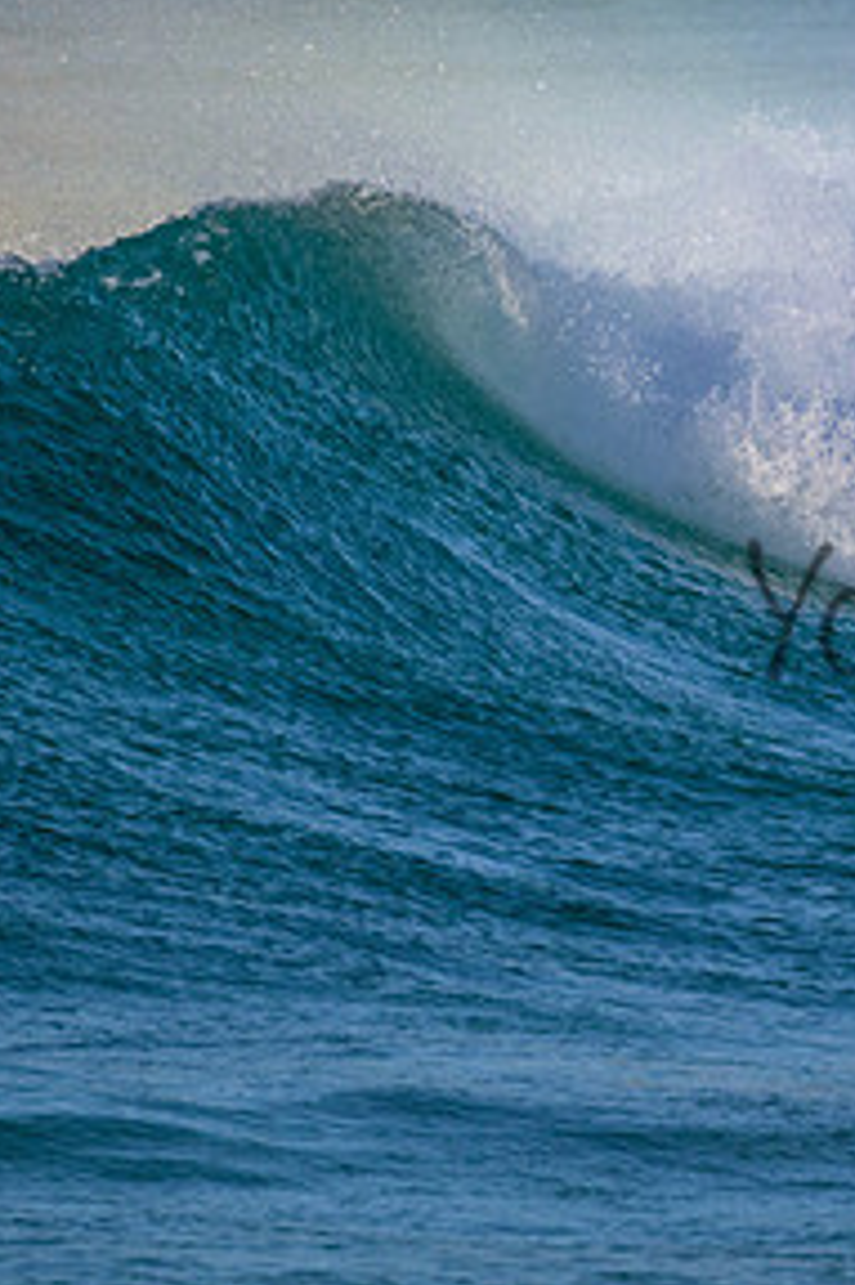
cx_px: 1209
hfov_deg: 0.8
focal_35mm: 1616
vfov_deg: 1.3
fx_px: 57635
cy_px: 571
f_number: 11
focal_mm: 800
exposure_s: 1/2000
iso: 1400
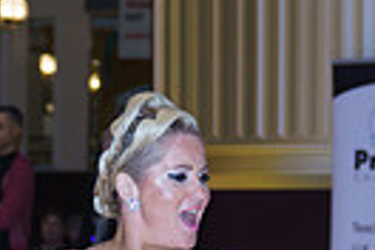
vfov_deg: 4.5
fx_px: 3146
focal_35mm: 302
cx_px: -150
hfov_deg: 6.7
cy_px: 379
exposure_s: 1/200
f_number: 2.8
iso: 400
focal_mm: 47
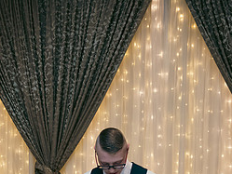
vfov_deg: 21.7
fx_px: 436
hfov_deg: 28.3
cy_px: 178
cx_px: 10
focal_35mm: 65
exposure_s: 1/160
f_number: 3.5
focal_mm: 29
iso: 800
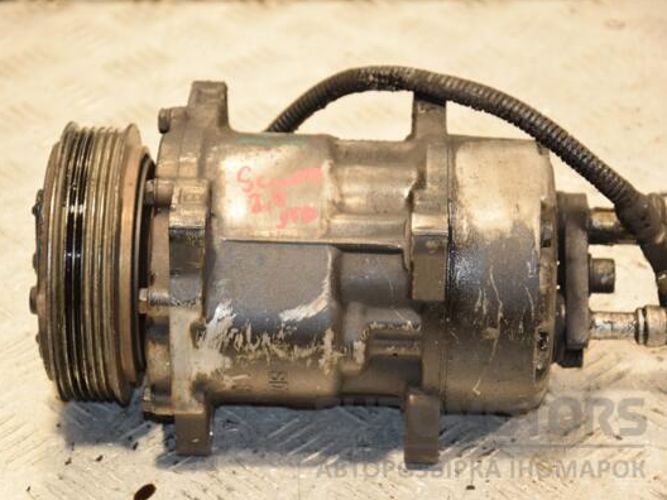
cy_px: 249
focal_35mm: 131
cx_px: 292
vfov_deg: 11.3
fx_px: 2524
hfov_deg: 15.0
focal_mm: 80
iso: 800
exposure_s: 1/100
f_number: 5.3
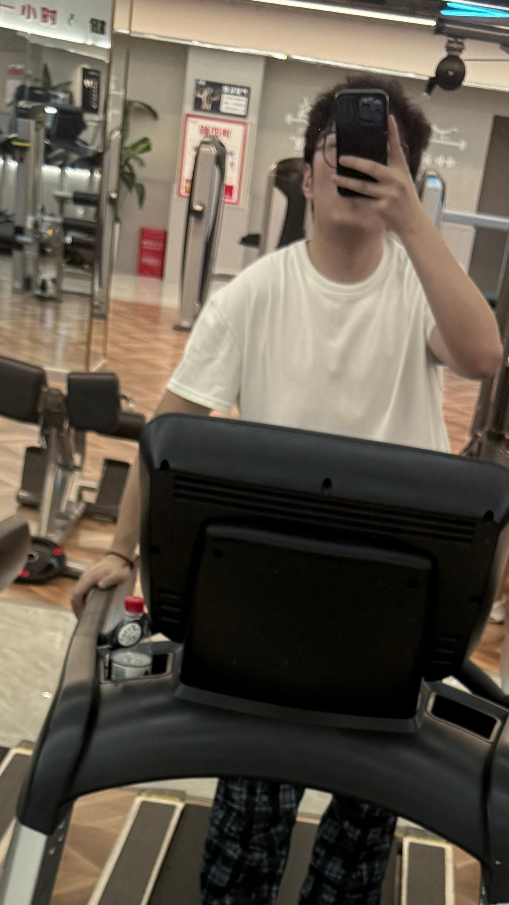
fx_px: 1392
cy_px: 898
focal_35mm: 58
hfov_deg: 20.7
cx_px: 258
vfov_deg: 33.1
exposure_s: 1/117
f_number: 1.78
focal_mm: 6.76
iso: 200
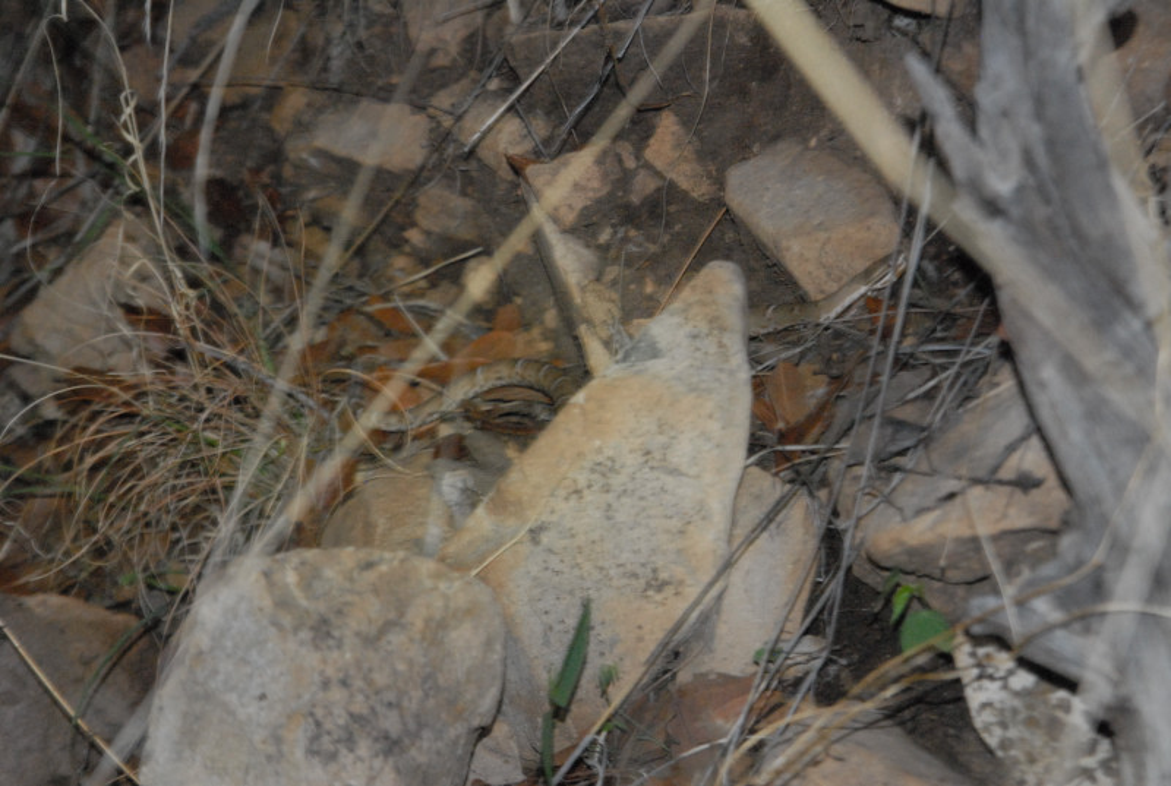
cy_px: 393
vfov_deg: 12.2
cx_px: 586
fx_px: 3667
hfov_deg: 18.1
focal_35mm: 112
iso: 1600
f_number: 5.6
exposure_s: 1/30
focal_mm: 75
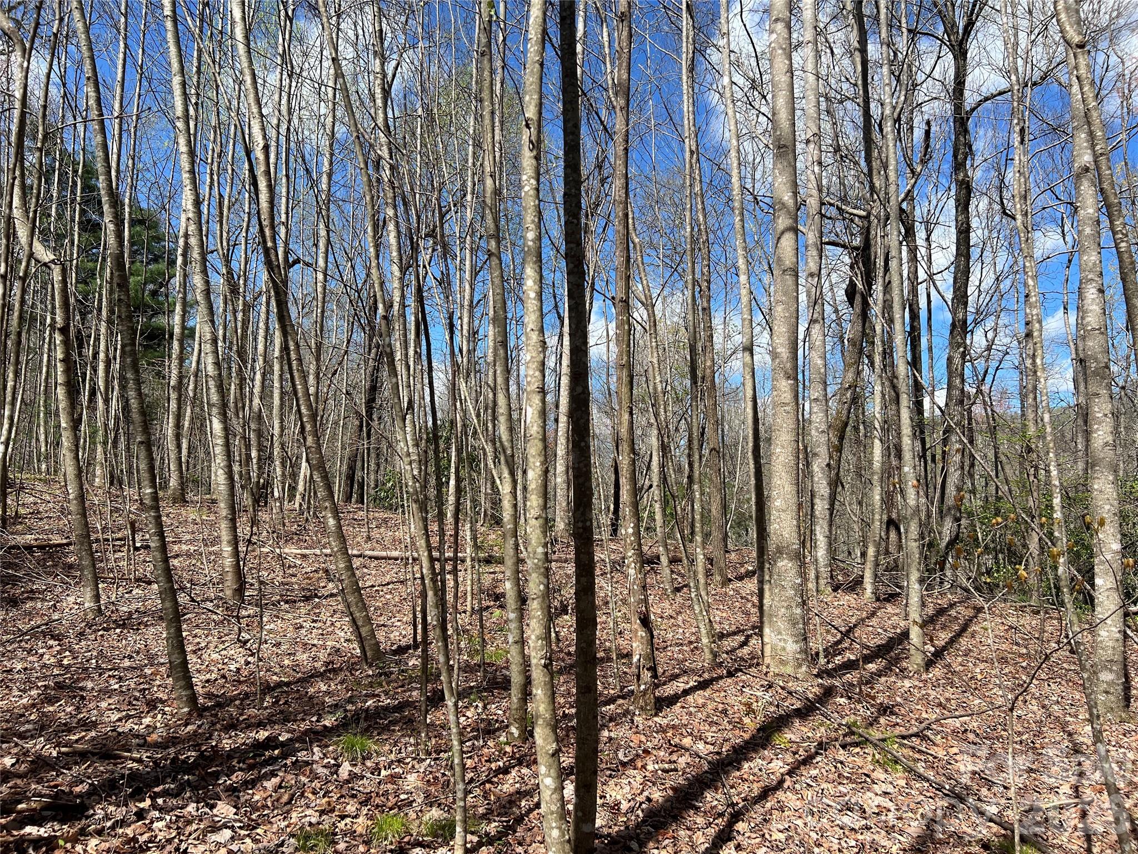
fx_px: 855
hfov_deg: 67.3
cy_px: 427
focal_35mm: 26
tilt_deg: +8.5
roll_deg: -0.6
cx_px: 569
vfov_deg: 53.1
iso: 50
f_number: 1.5
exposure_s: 1/2762
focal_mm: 5.7
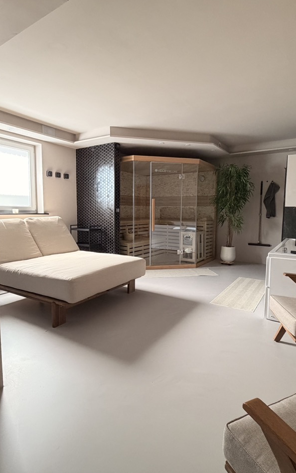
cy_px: 236
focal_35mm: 20
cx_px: 148
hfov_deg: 59.7
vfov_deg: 85.1
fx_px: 258
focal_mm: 2.22
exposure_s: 1/95
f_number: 2.2
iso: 320
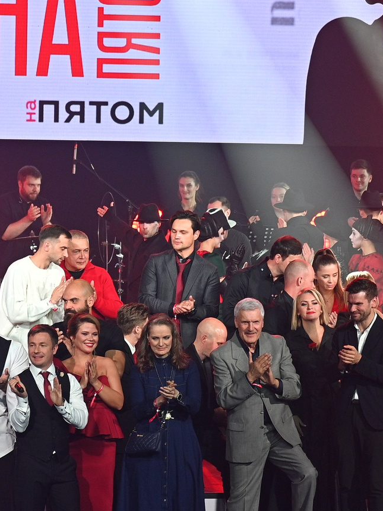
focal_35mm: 243
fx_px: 3585
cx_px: 218
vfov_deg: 8.1
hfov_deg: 6.1
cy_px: 372
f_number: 2.8
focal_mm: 85
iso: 400
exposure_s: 1/320
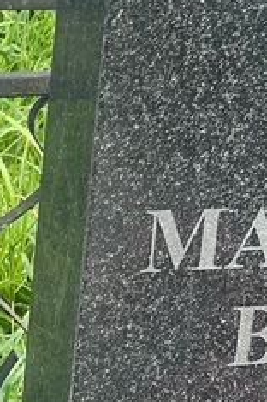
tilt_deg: -25.1
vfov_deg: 7.5
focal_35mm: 273
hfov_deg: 5.0
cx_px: 258
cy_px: 332
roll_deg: -3.6
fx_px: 3046
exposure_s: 1/121
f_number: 2.8
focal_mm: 9
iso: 32
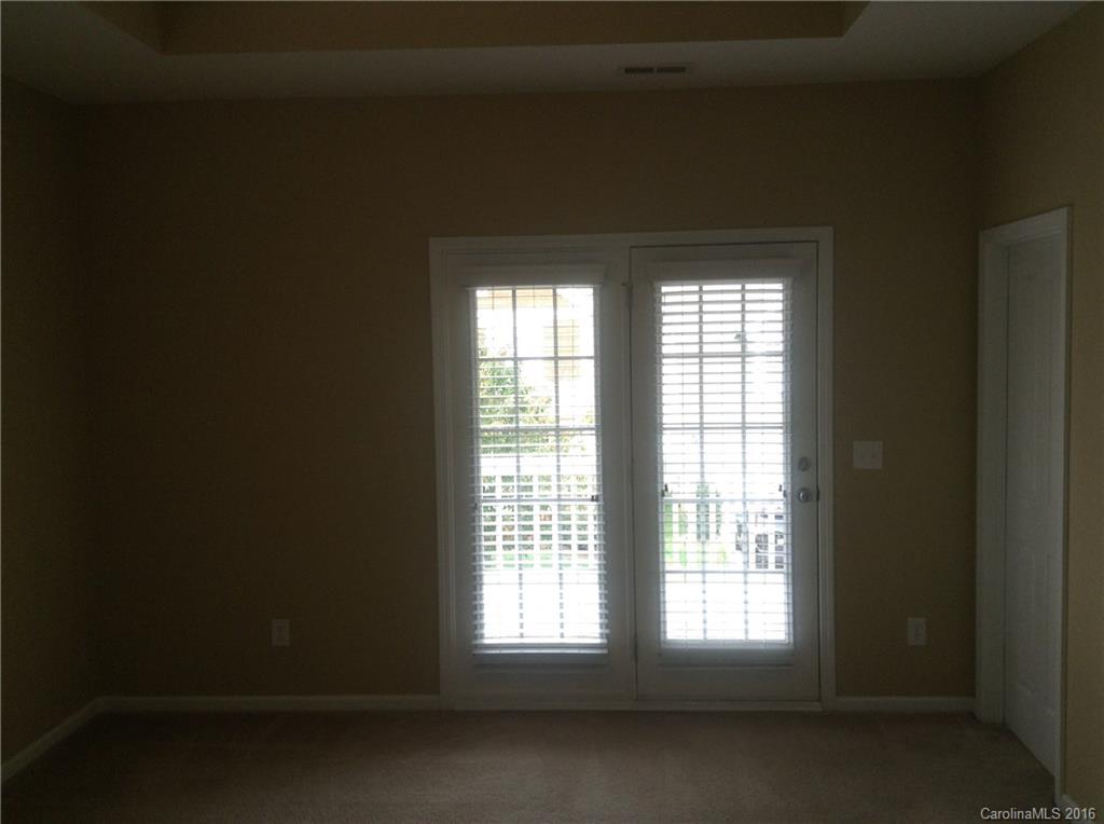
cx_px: 552
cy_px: 412
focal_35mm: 33
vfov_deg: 42.8
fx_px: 1050
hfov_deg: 55.4
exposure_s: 1/40
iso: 32
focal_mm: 3.3
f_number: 2.4
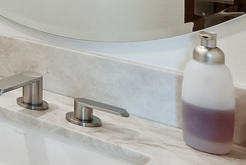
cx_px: -223
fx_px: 526
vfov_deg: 15.9
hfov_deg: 18.8
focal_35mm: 77
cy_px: -101
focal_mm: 13
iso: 1600
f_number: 7.1
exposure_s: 1/30
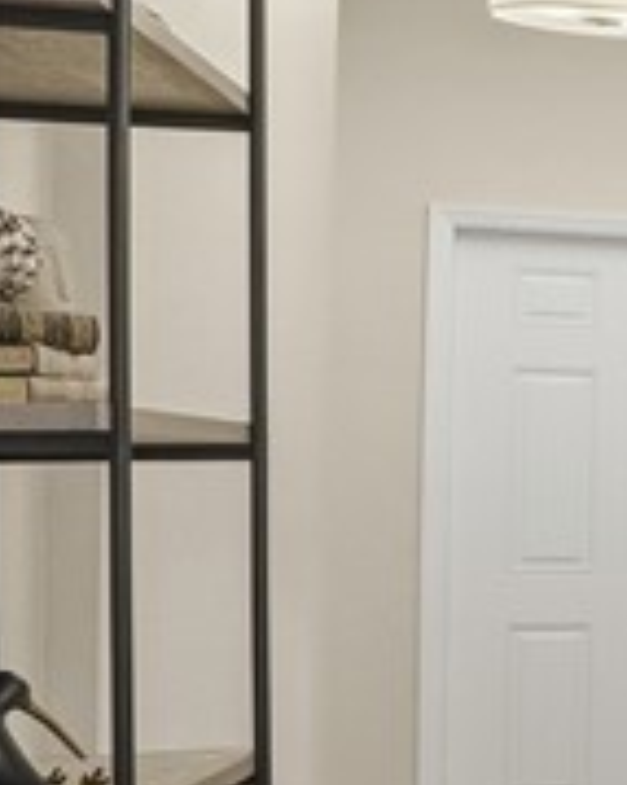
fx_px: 2113
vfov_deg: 21.0
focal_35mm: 91
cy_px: 502
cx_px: 2061
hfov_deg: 10.1
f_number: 9
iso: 200
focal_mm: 16
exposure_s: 1/25
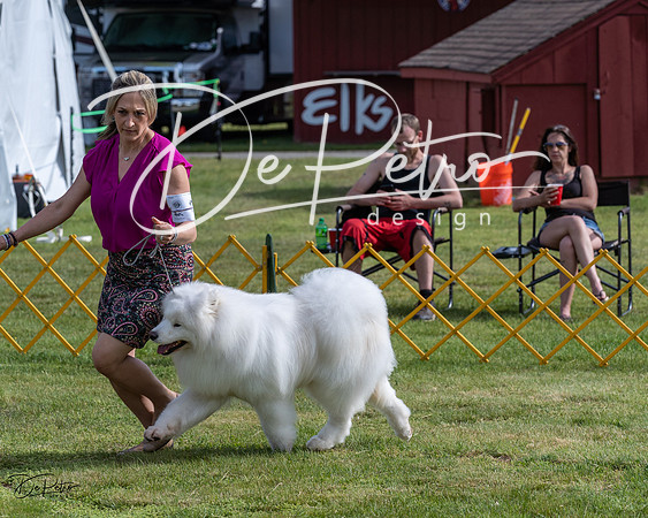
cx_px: 376
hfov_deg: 11.3
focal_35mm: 170
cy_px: 226
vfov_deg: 9.1
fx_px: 3266
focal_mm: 134
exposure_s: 1/1250
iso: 200
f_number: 5.6
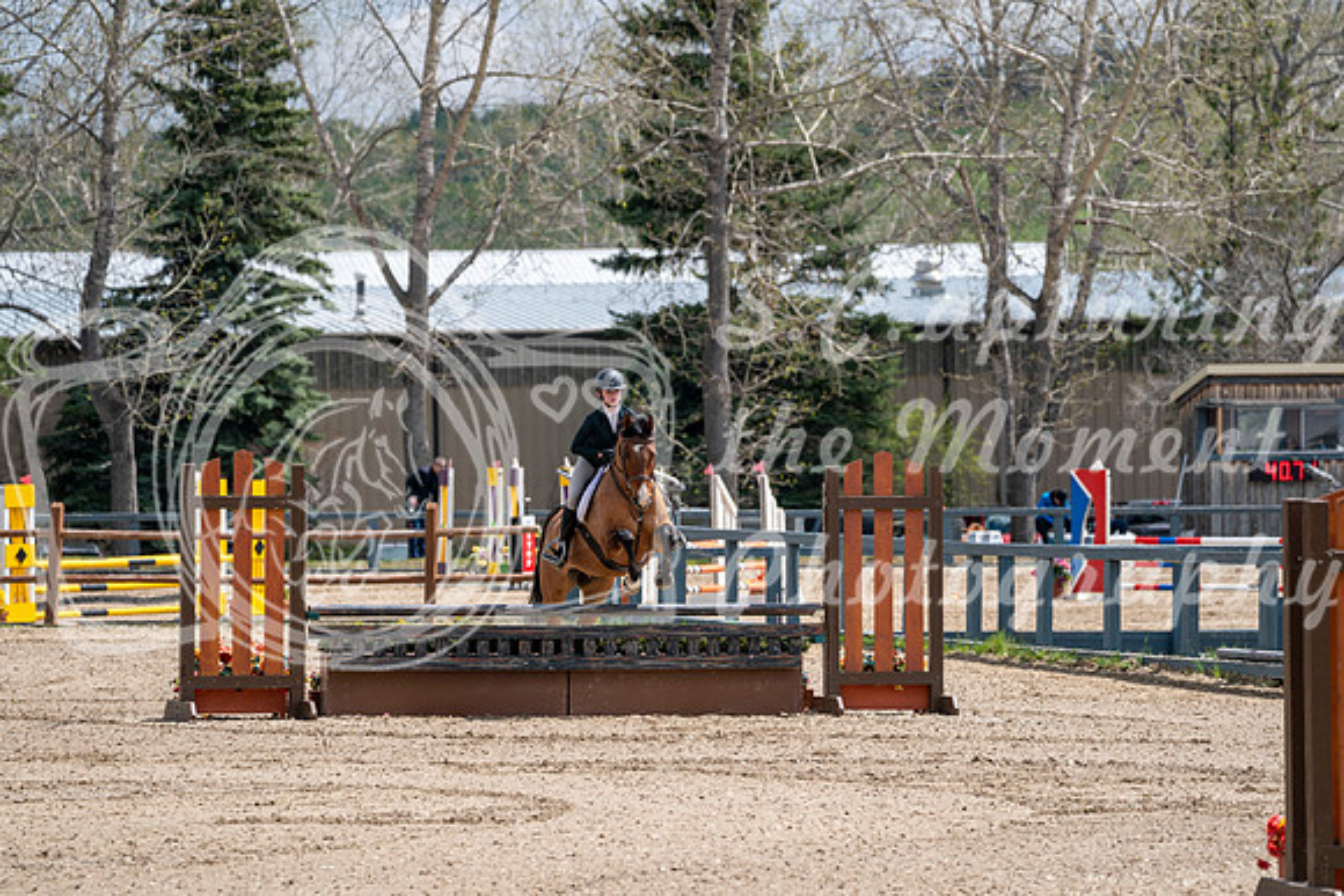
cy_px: 448
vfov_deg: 6.1
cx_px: 672
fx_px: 8364
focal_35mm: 224
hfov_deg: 9.2
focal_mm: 224
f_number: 5.6
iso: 100
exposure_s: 1/400
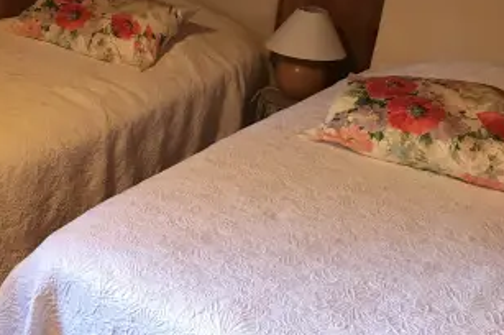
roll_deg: -3.0
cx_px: 84
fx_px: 797
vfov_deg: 23.7
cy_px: 126
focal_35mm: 57
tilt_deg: -20.1
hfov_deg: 33.8
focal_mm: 3.99
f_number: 1.8
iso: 64
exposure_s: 1/17
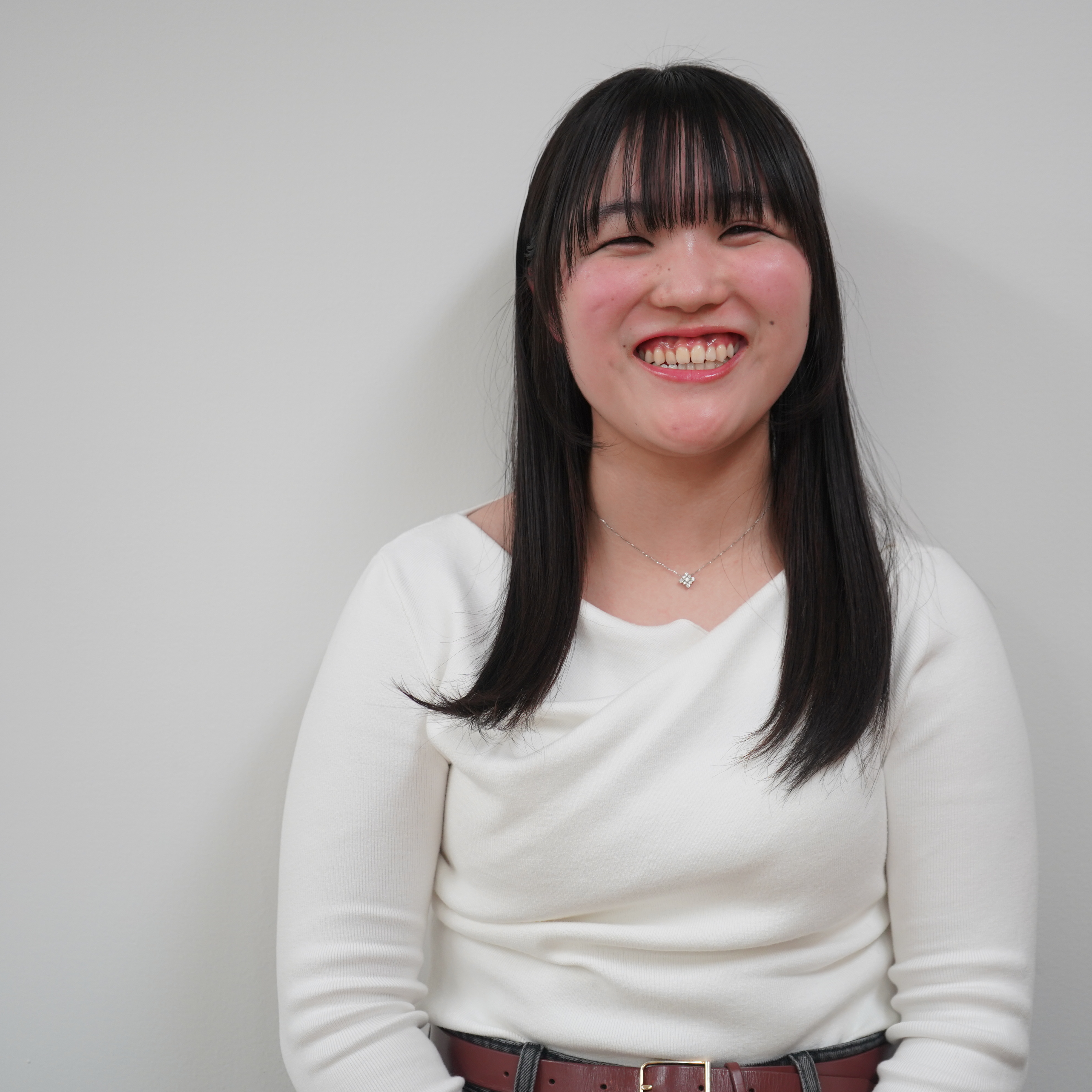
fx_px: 1963
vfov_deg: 31.1
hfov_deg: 31.0
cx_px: 629
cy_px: 544
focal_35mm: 55
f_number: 4.5
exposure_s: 1/160
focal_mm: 43
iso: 640
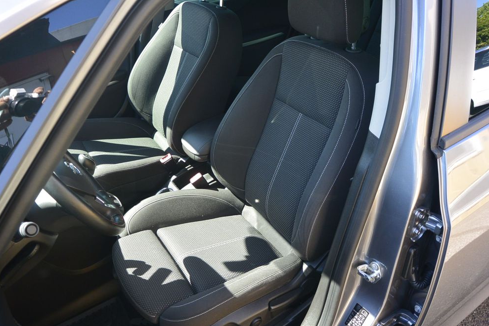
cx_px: 244
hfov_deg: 63.7
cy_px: 168
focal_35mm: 29
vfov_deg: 44.9
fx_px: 394
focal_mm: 10.7
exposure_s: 1/125
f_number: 3.5
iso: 160
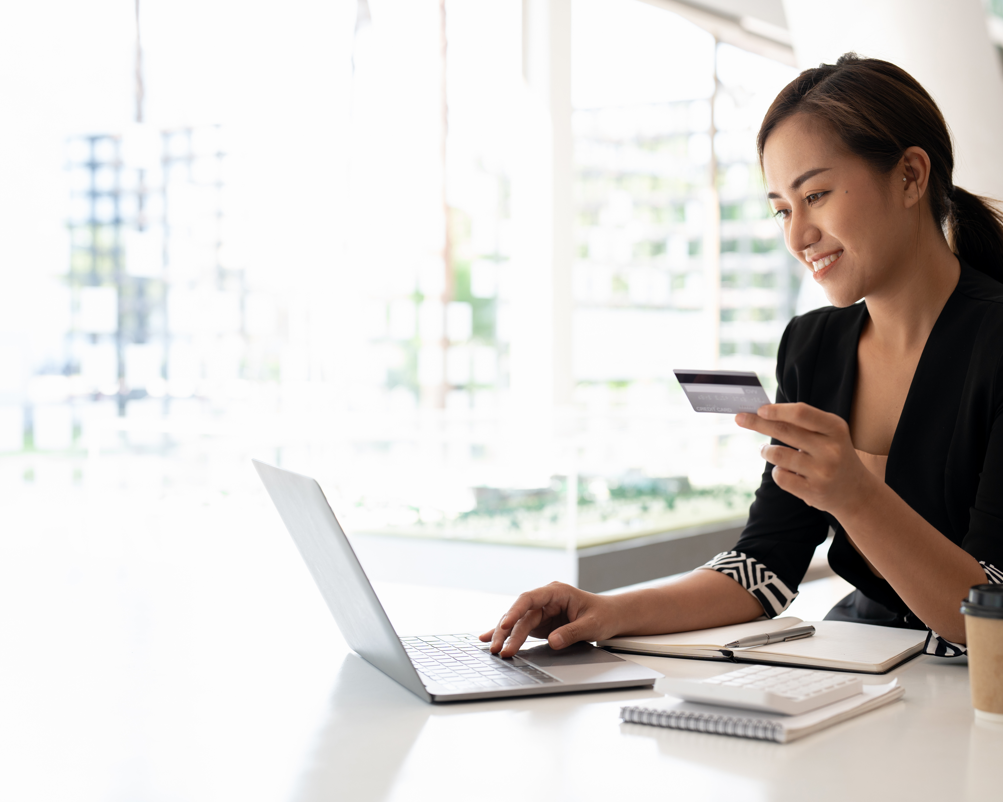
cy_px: 400
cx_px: 596
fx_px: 1692
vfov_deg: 26.7
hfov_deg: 32.9
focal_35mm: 57
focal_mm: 50
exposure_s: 1/100
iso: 200
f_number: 2.8
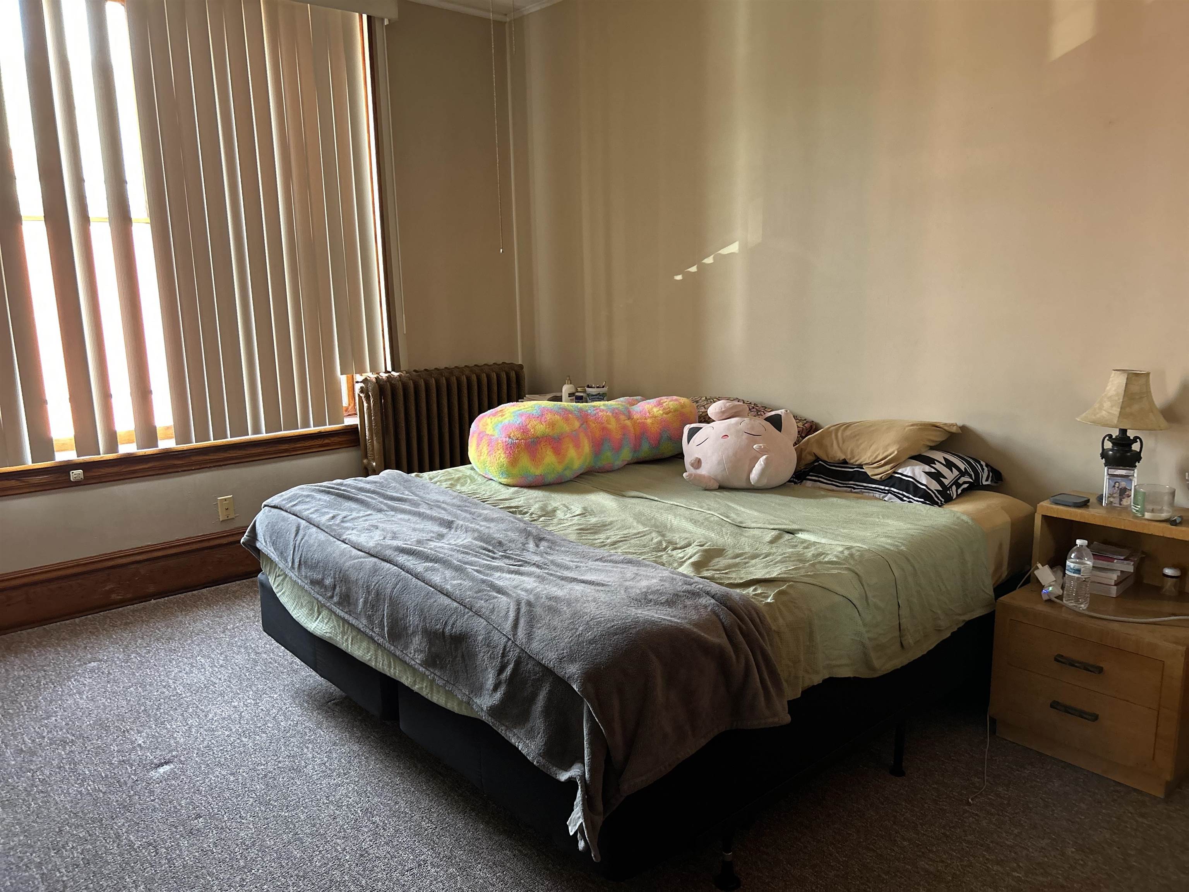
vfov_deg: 53.1
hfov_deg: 67.3
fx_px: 893
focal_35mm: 26
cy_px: 446
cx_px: 594
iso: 320
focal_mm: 5.7
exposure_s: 1/60
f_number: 1.5
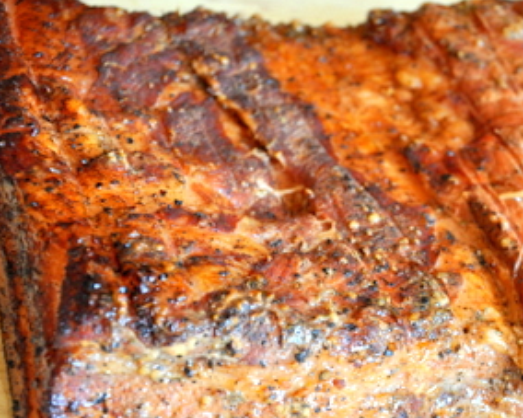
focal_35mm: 94
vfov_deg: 16.3
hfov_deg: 20.1
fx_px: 1455
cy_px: 280
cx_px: 433
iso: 400
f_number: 5
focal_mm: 38
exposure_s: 1/25
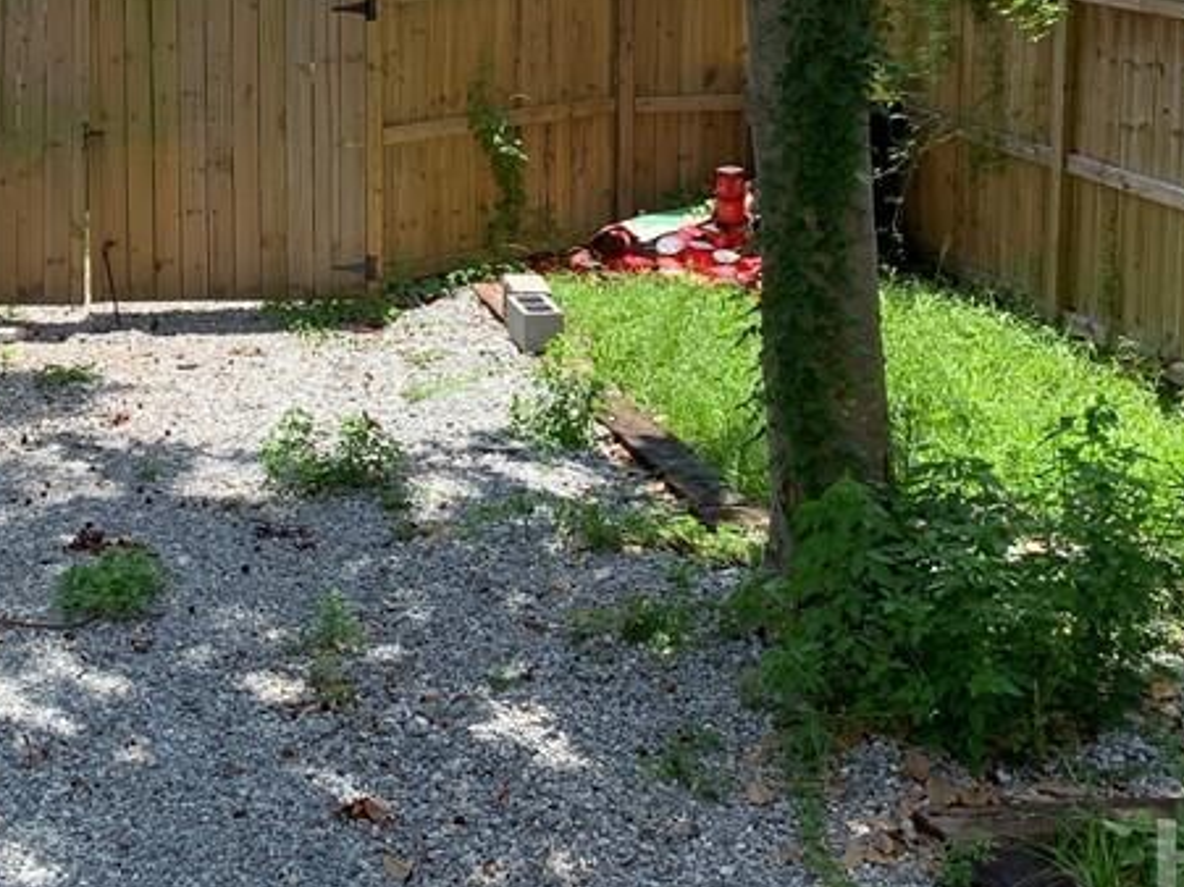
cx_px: 173
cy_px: 63
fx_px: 2017
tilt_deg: -5.0
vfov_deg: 24.0
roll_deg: -1.2
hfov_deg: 31.5
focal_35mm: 59
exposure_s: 1/1953
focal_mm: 4.25
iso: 25
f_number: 1.8
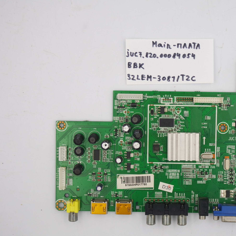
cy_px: 118
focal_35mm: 69
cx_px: 170
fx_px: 532
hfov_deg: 24.8
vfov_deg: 25.0
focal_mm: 20
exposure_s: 1/125
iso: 200
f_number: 5
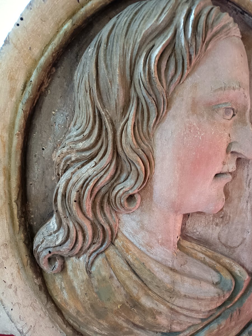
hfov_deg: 56.8
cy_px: 168
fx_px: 233
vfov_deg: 71.6
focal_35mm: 24
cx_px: 126
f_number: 1.7
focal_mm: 5.24
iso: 435
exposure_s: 1/33.3
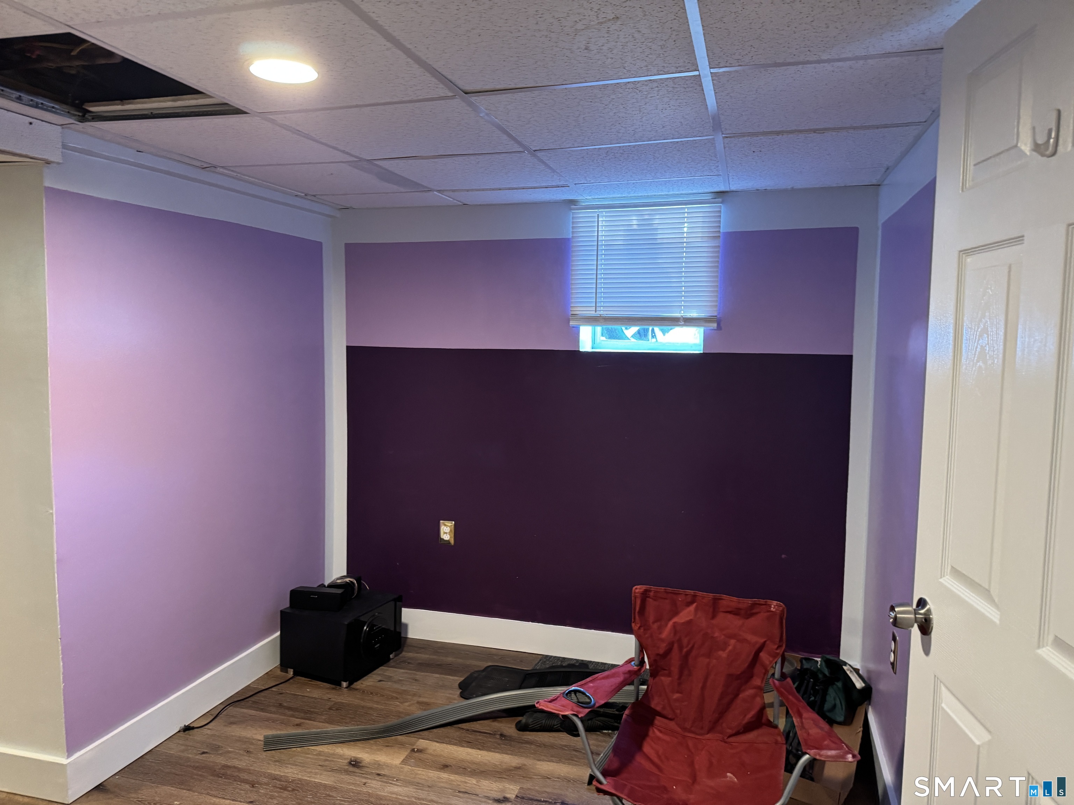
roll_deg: -1.7
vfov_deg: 56.8
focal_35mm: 24
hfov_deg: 71.6
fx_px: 745
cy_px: 402
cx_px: 537
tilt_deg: -3.2
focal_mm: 6.76
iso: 500
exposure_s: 1/60
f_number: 1.78
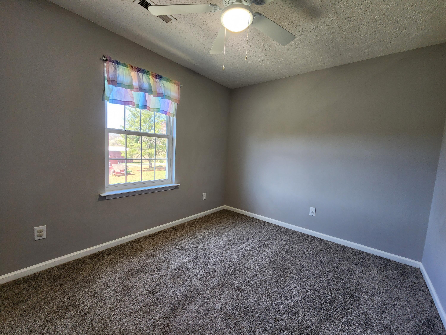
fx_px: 167
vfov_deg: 89.9
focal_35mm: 13
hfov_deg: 106.2
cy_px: 168
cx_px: 223
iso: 160
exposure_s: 1/60
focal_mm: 2.2
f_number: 2.2
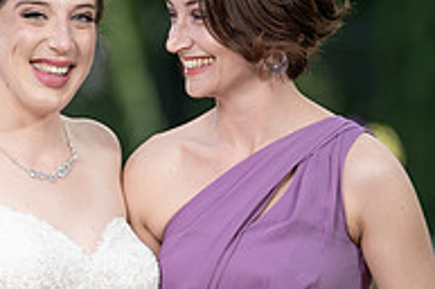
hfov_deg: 4.2
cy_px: 256
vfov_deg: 2.8
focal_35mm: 492
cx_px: 63
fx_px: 5935
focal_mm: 151
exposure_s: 1/250
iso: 50
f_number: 2.8
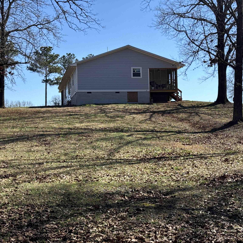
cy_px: 121
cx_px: 124
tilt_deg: +2.0
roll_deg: +1.5
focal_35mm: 57
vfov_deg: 30.0
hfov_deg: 30.0
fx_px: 453
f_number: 1.78
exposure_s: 1/3257
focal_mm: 6.76
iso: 64
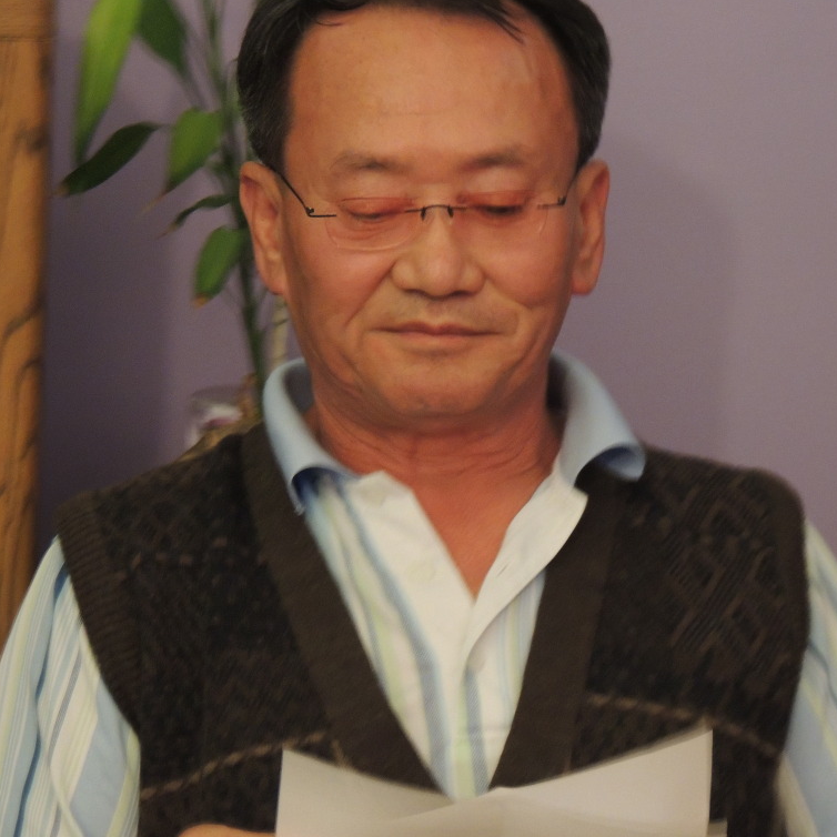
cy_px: 420
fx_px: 6565
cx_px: 478
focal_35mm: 240
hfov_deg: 7.3
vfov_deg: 7.3
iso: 800
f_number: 4.6
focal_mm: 35.6
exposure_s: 1/2.5
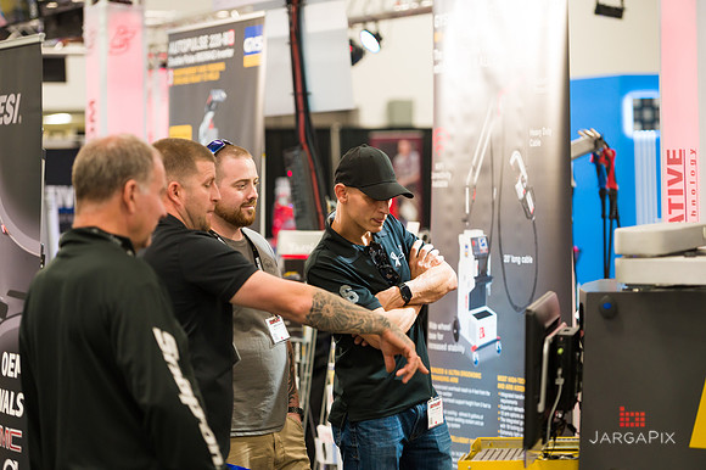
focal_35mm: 120
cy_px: 235
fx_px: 2352
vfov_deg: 11.4
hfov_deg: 17.1
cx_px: 353
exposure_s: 1/200
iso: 1600
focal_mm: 120
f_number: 3.2
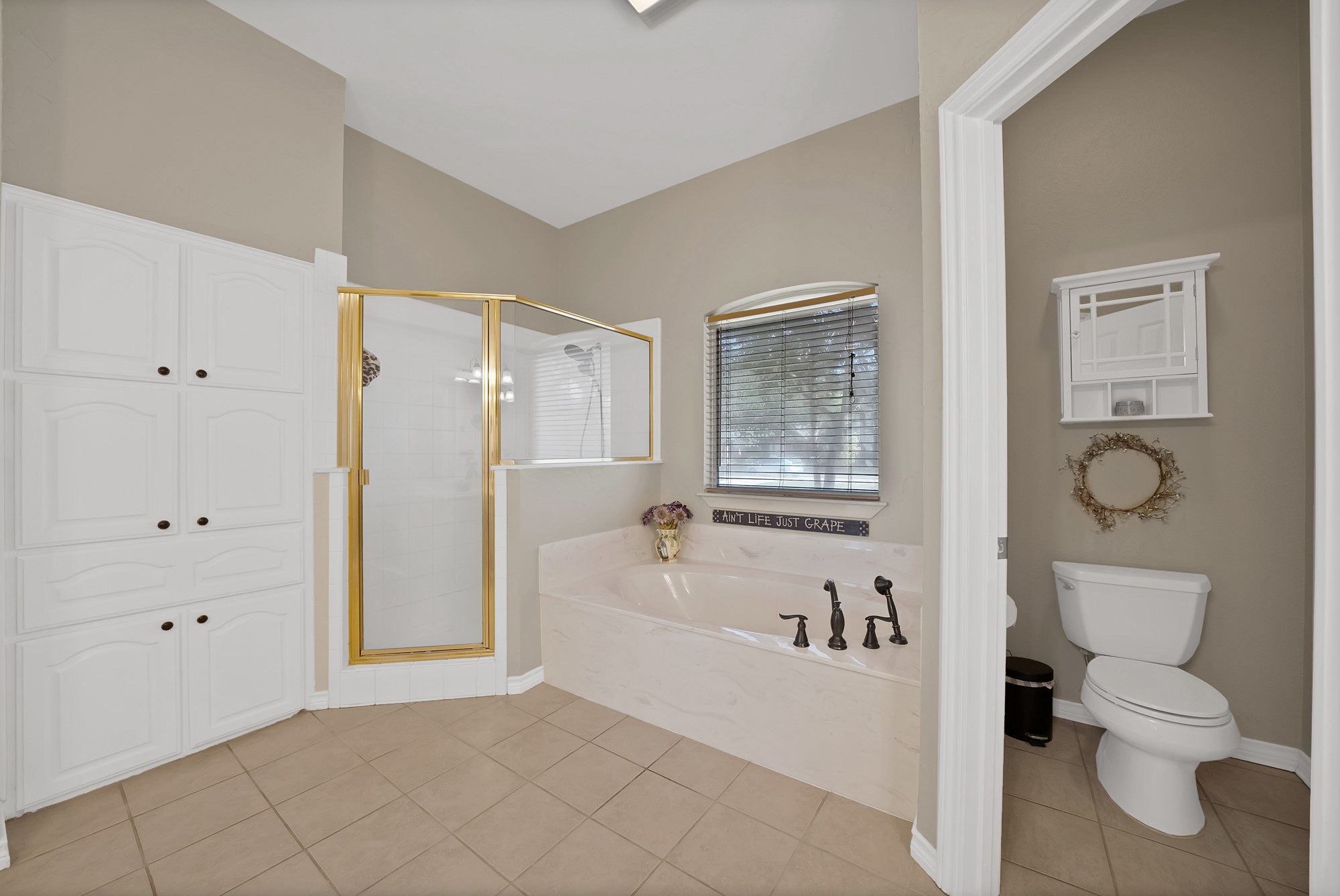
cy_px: 448
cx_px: 670
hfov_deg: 112.6
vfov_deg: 90.1
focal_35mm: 12
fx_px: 447
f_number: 9
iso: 640
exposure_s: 1/2
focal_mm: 12
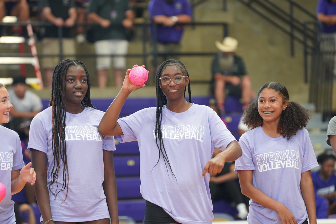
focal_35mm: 198
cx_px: 168
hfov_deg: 10.4
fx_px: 1848
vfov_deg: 6.9
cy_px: 112
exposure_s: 1/200
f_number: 4
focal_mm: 198
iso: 5000
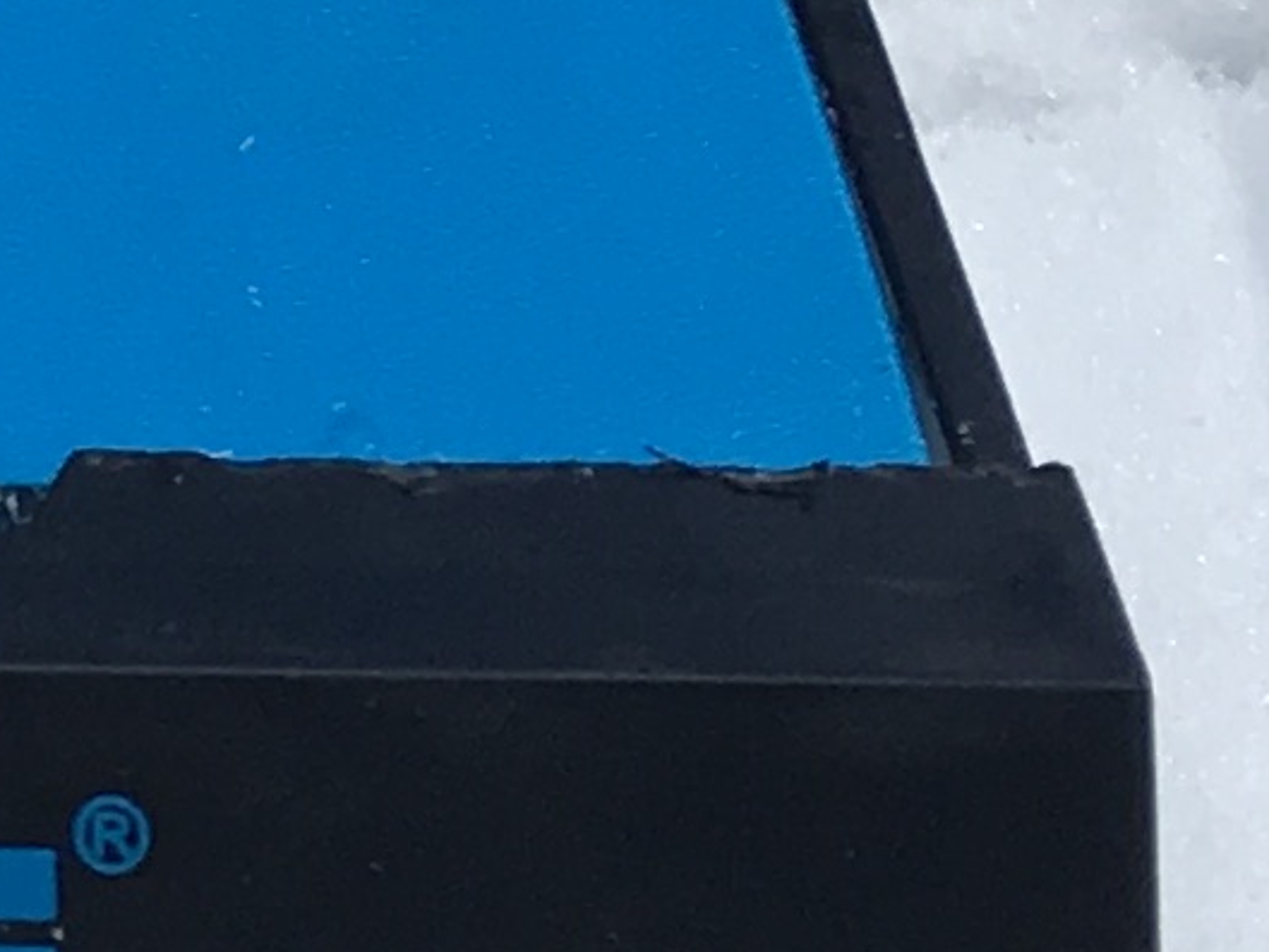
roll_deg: +1.6
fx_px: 8104
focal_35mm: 221
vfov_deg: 6.3
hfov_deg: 8.5
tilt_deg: -35.9
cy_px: -1530
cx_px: -1339
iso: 25
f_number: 2.2
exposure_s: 1/1451
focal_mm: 4.15
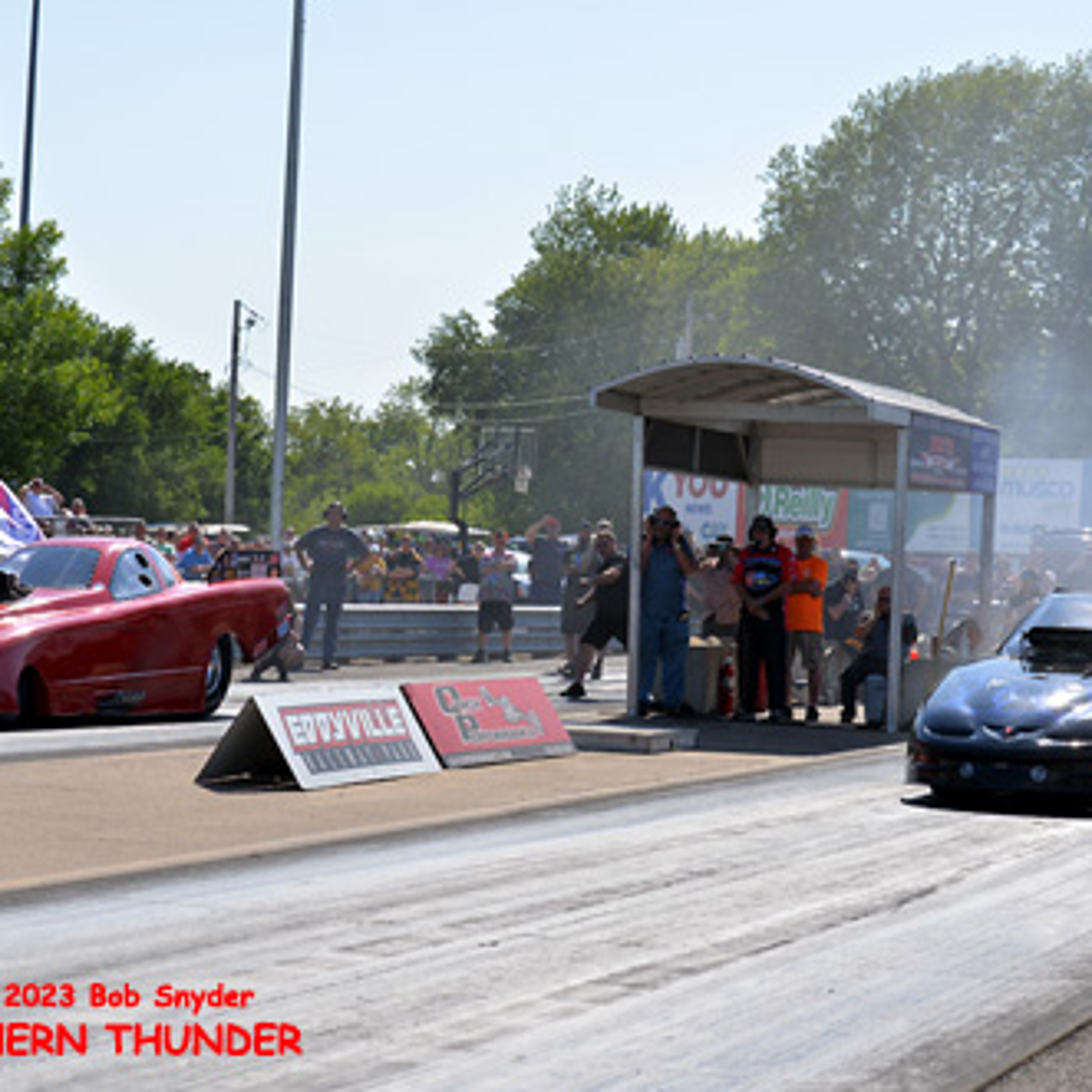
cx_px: 528
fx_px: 3212
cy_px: 544
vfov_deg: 19.3
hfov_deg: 19.3
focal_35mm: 90
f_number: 7.1
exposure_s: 1/2000
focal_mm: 70
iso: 400
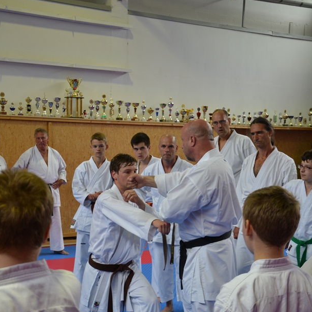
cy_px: 201
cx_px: 155
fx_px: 690
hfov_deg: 25.5
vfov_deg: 25.4
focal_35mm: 68
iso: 400
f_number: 4.5
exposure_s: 1/50
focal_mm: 35
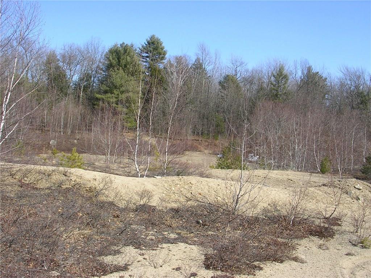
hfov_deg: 49.0
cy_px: 139
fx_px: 407
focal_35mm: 38
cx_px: 186
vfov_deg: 37.7
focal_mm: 5.8
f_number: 5.6
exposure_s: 1/206
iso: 50
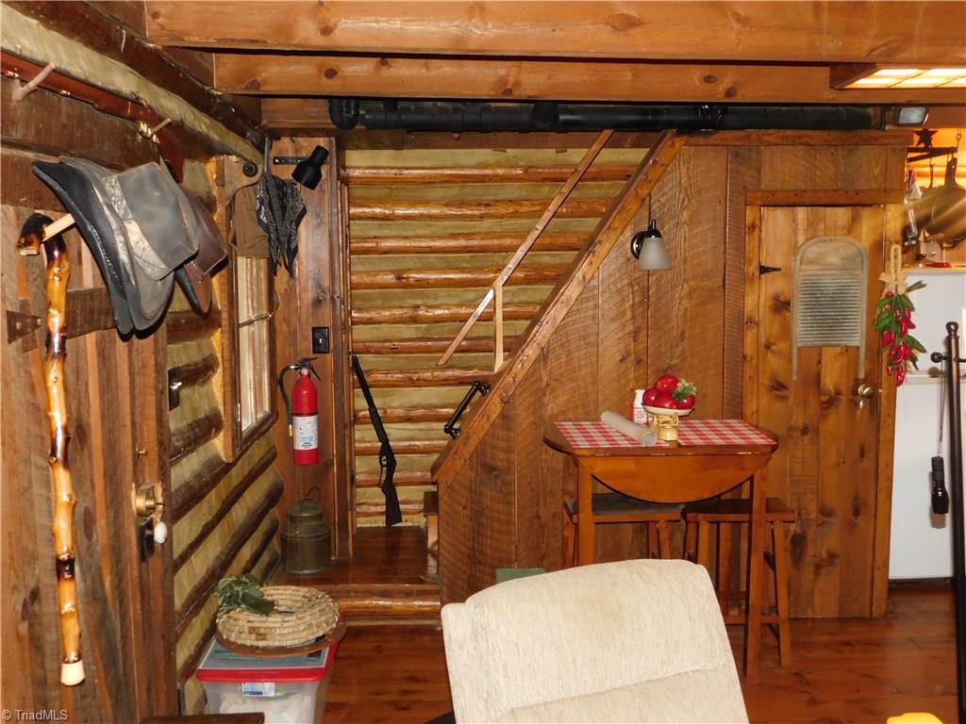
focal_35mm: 36
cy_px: 362
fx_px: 1005
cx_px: 483
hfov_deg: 51.4
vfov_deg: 39.7
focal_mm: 6.3
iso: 450
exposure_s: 1/30
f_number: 3.5
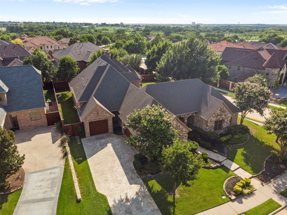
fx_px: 199
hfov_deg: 71.6
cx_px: 144
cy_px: 108
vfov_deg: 56.8
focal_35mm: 24
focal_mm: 4.5
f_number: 2.8
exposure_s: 1/850
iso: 100
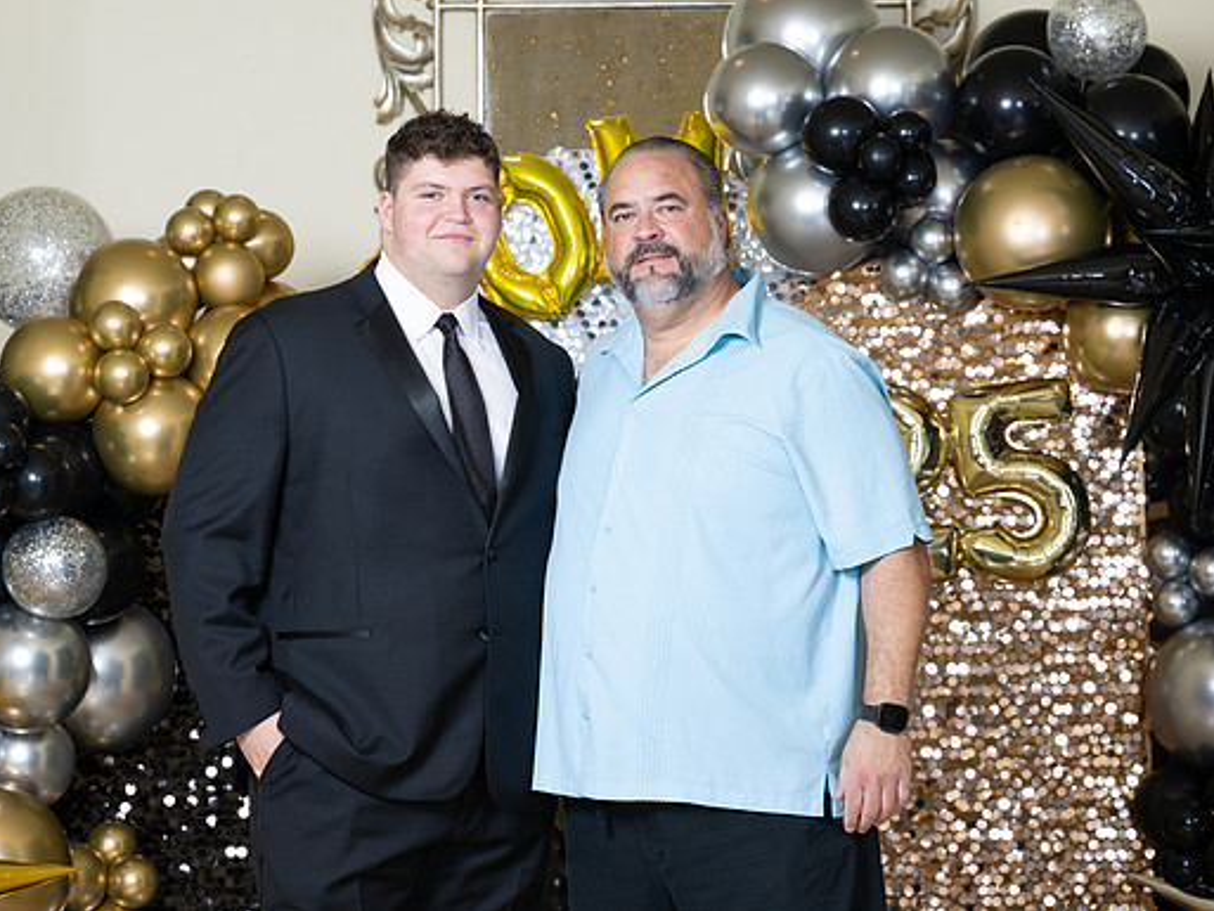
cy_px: 456
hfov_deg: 14.5
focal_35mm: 136
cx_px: 582
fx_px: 4771
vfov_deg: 10.9
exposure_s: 1/100
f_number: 8
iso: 320
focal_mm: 125
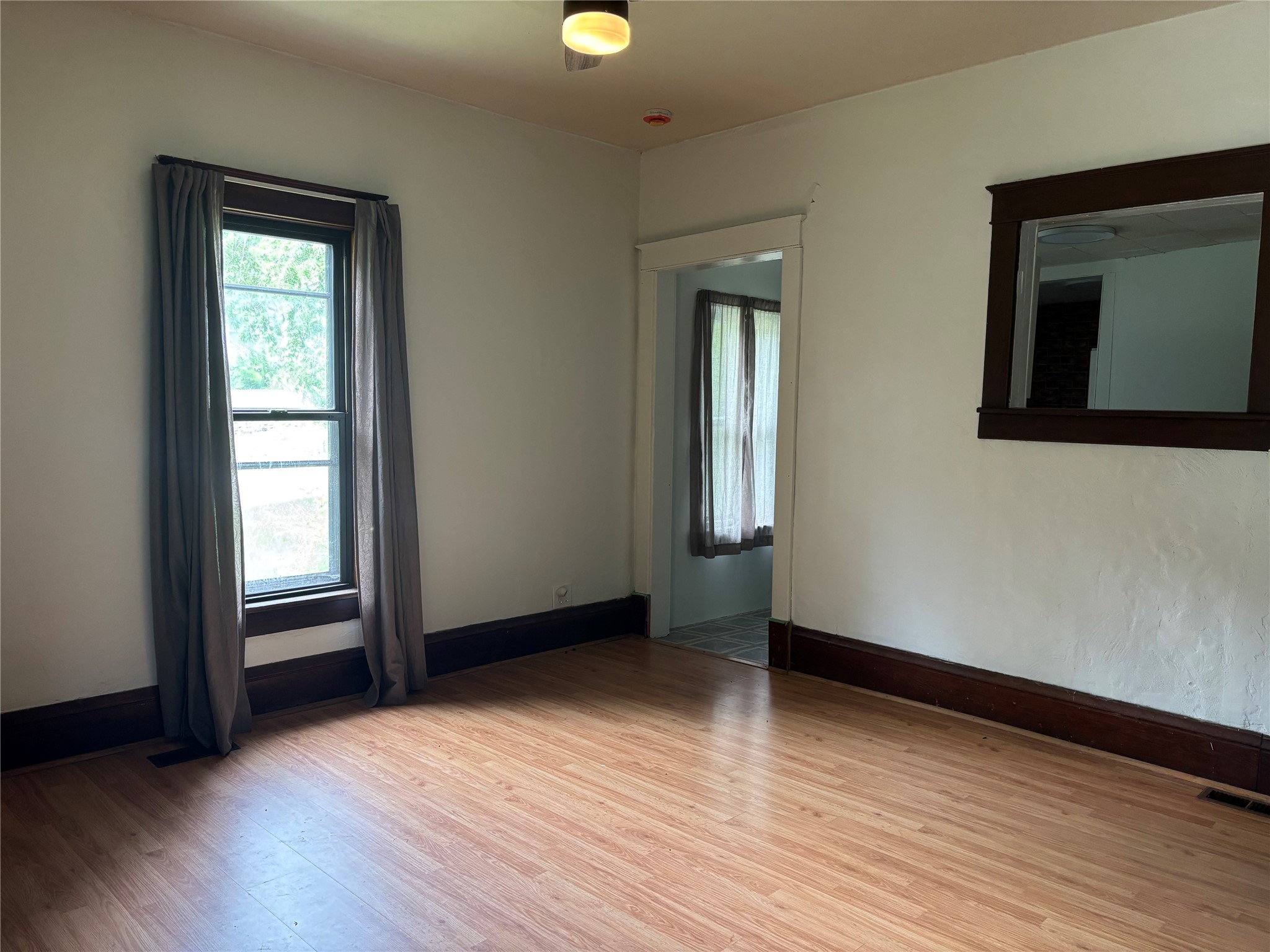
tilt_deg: -5.5
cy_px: 476
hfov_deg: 67.3
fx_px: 954
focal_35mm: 26
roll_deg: -0.6
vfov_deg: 53.1
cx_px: 635
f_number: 1.6
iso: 160
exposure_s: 1/60
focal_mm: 5.96
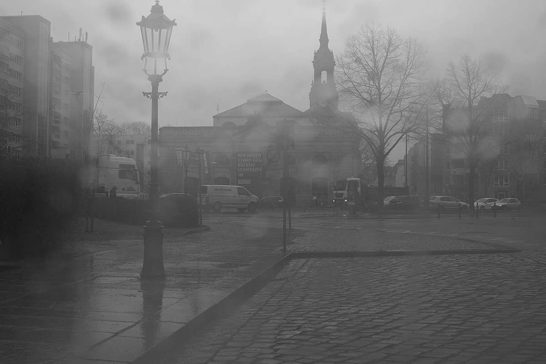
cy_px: 182
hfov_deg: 39.6
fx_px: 758
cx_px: 273
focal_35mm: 50
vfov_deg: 27.0
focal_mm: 50
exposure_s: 1/100
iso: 320
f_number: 11
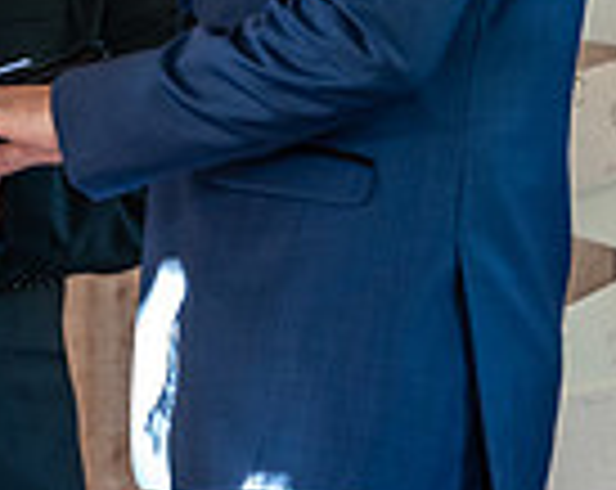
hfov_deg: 4.0
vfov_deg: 3.2
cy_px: -133
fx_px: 8696
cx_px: -193
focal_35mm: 478
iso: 2000
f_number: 4
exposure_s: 1/200
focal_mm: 120
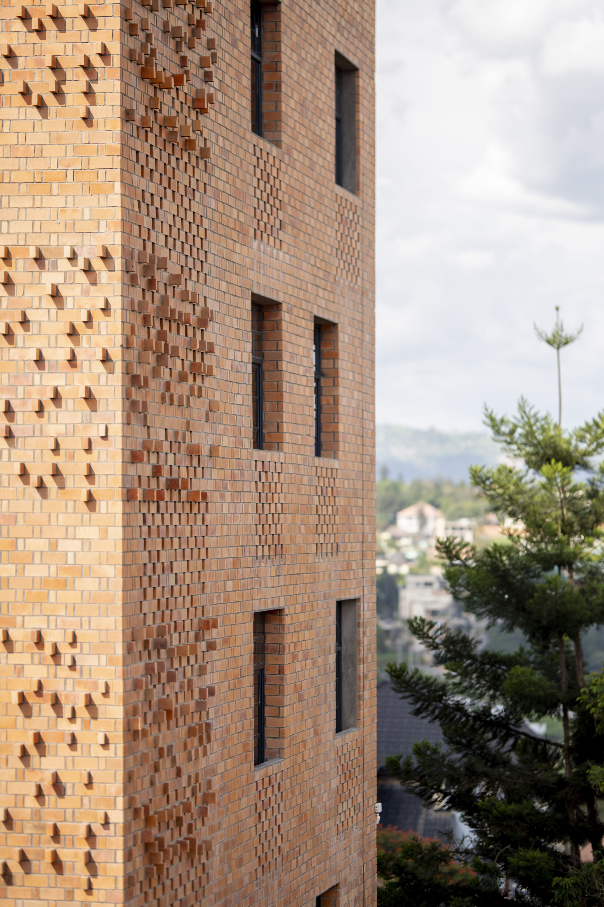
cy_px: 454
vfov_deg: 19.5
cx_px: 302
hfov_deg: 13.0
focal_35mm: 105
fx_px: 2642
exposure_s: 1/5000
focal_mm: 105
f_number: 1.4
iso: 64
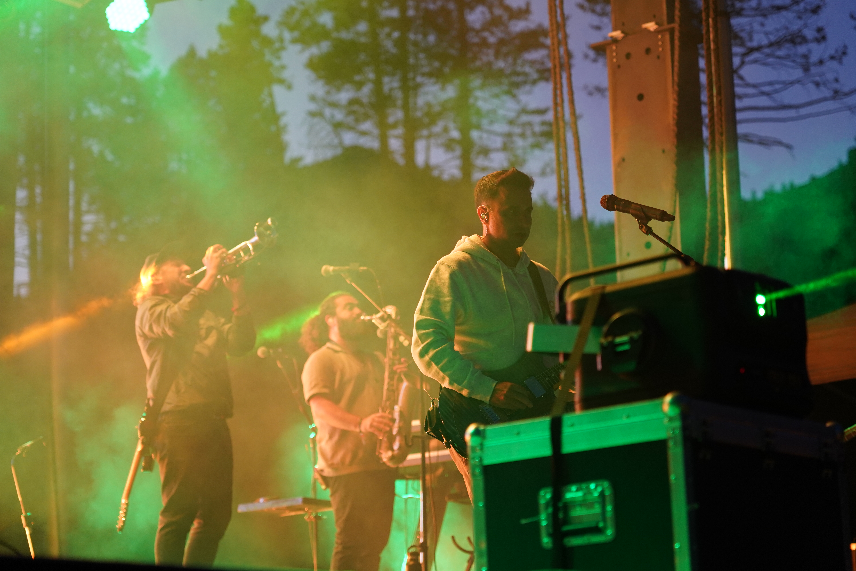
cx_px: 428
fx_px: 2496
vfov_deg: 13.0
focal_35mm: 105
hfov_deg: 19.5
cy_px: 286
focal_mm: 105
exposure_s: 1/160
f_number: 4
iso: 2000
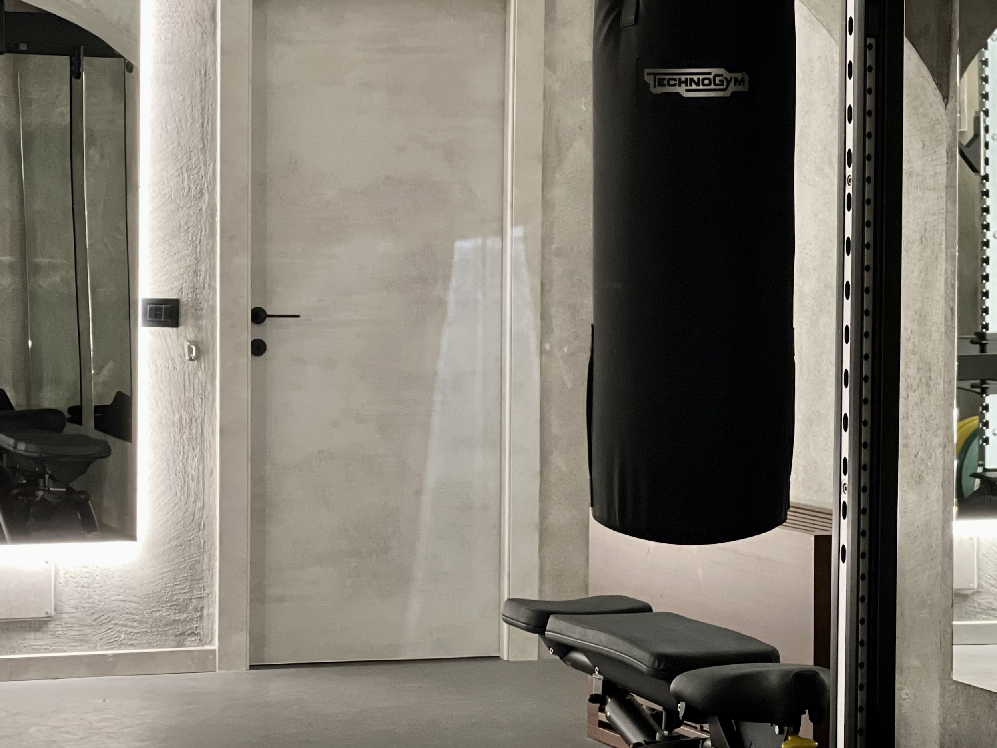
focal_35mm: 123
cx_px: 588
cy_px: 283
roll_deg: -1.0
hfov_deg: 16.0
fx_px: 3543
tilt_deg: -0.1
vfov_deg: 12.0
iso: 400
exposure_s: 1/25
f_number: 2.8
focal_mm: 9
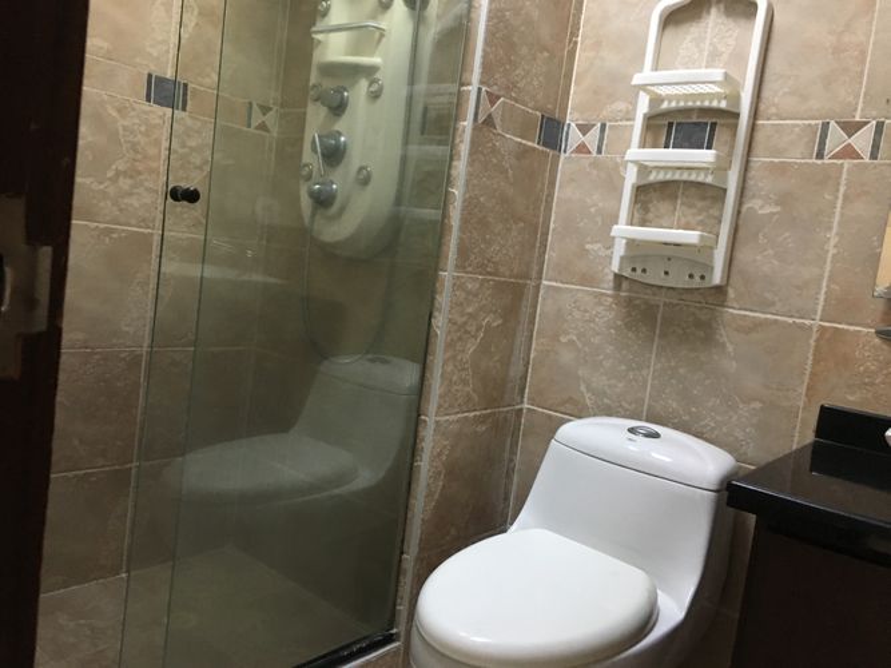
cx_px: 446
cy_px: 334
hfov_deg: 61.7
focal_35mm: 29
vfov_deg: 48.2
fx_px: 746
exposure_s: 1/24
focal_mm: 4.15
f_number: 2.2
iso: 200
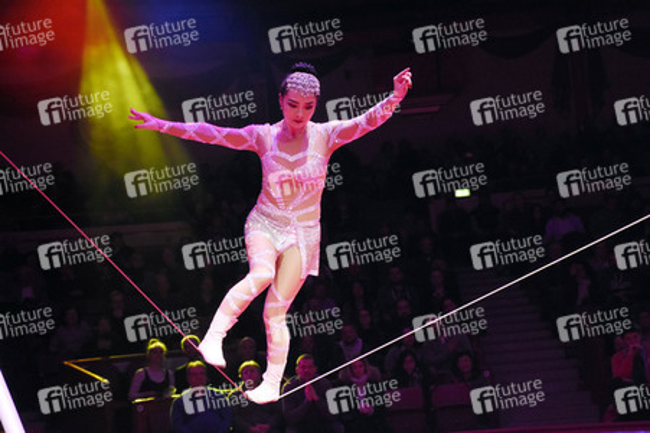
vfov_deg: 16.2
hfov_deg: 24.2
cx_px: 325
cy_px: 216
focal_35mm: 84
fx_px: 1516
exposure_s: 1/160
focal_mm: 56
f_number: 6.3
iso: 3200
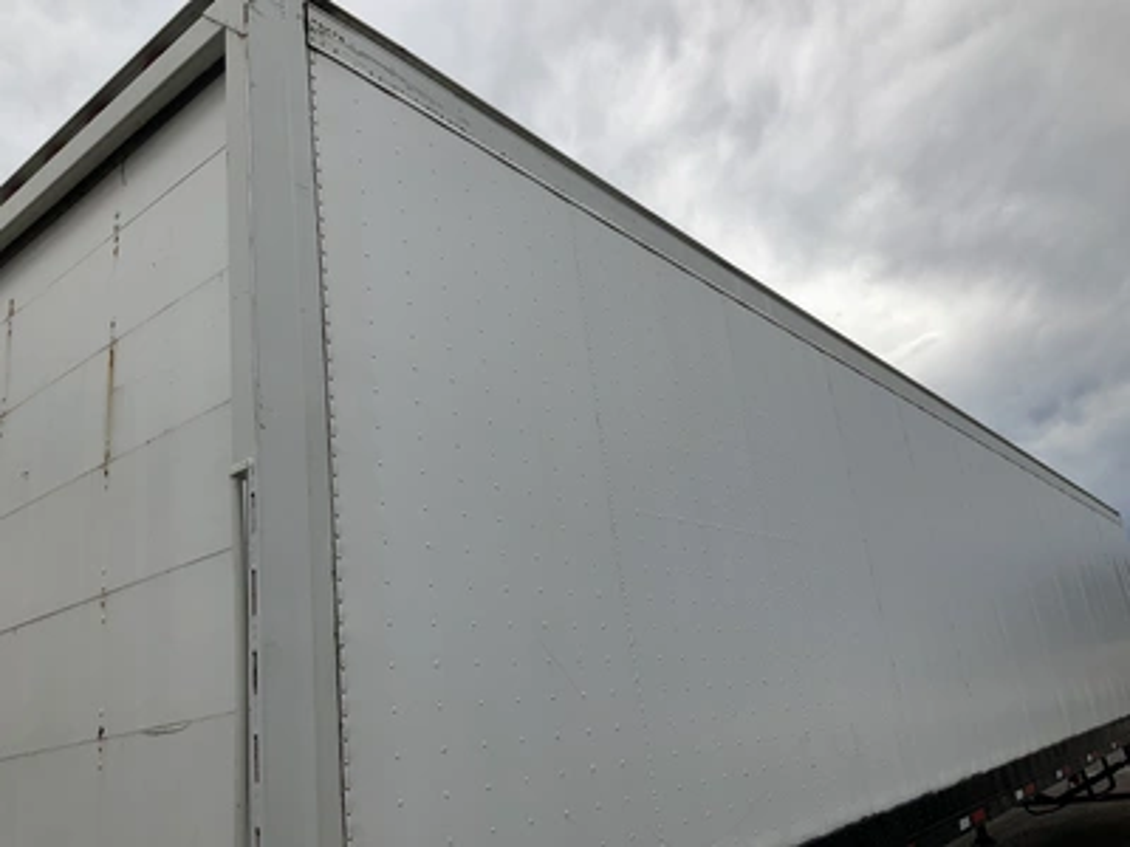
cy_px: 424
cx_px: 565
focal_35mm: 29
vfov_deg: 48.2
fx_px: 947
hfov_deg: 61.7
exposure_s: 1/1675
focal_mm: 3
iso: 25
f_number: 1.8
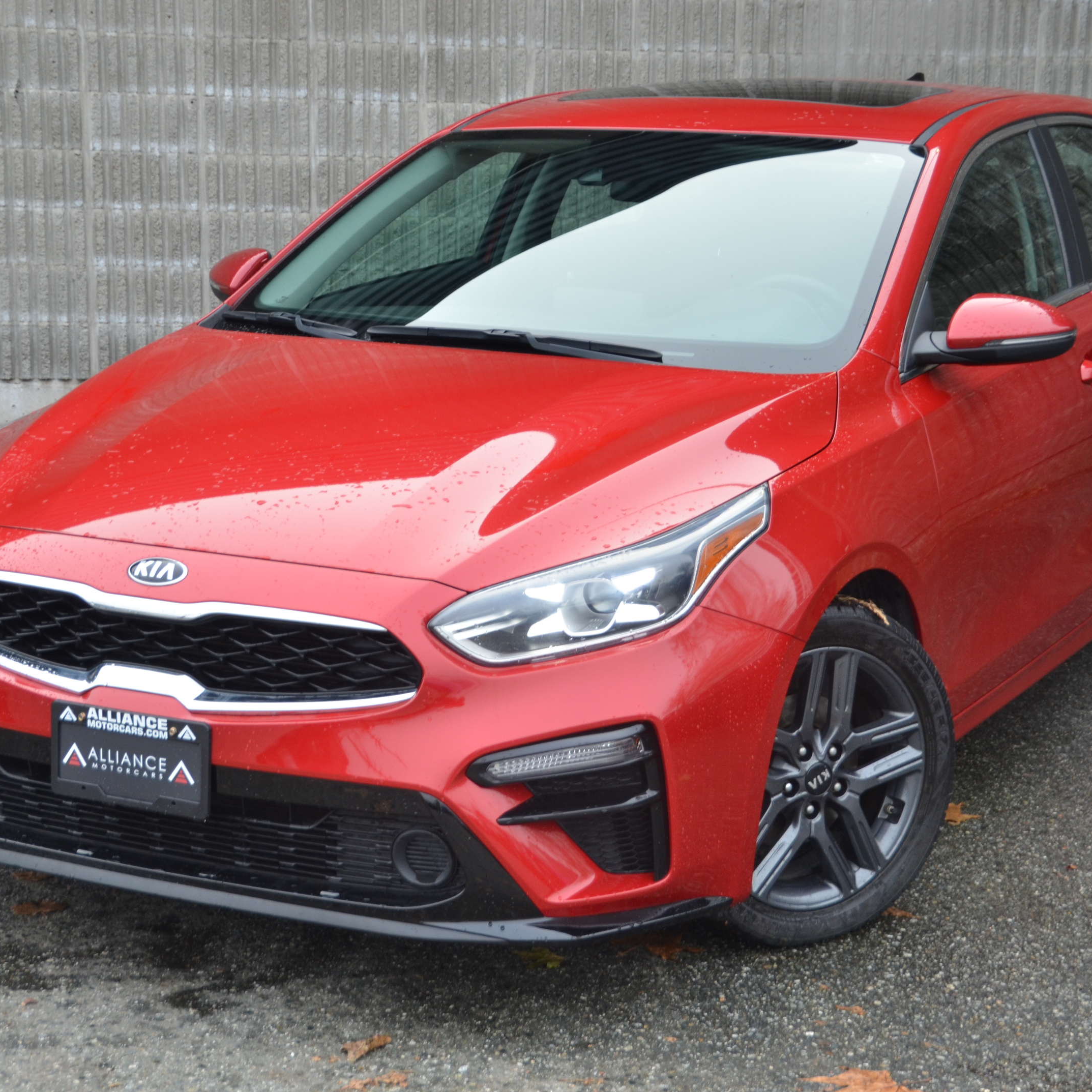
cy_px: 548
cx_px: 583
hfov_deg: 25.5
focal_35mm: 68
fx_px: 2414
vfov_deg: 25.5
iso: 360
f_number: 5.6
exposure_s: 1/125
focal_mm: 35
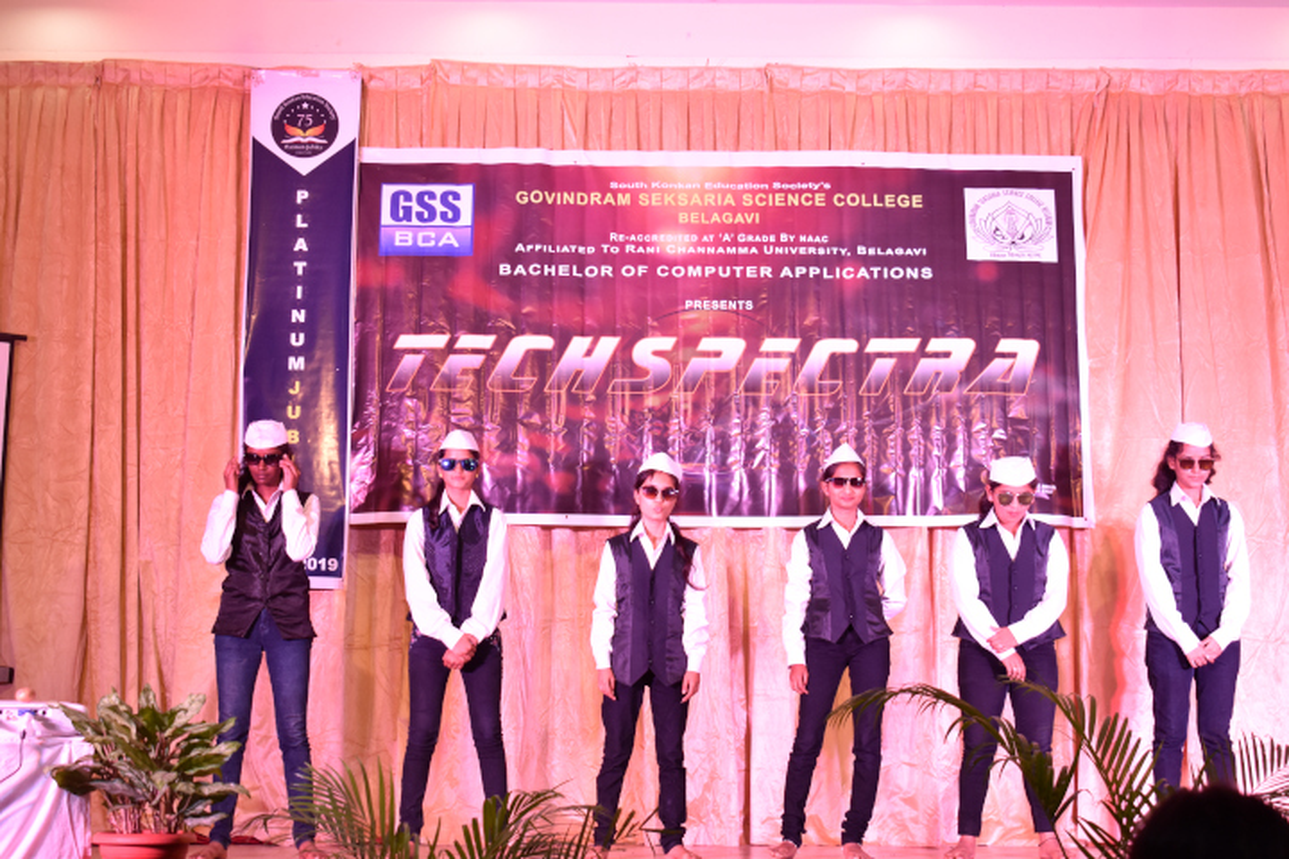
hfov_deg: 29.2
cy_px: 430
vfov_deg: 19.7
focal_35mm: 69
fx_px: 2470
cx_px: 644
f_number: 5.3
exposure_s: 1/60
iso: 900
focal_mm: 46
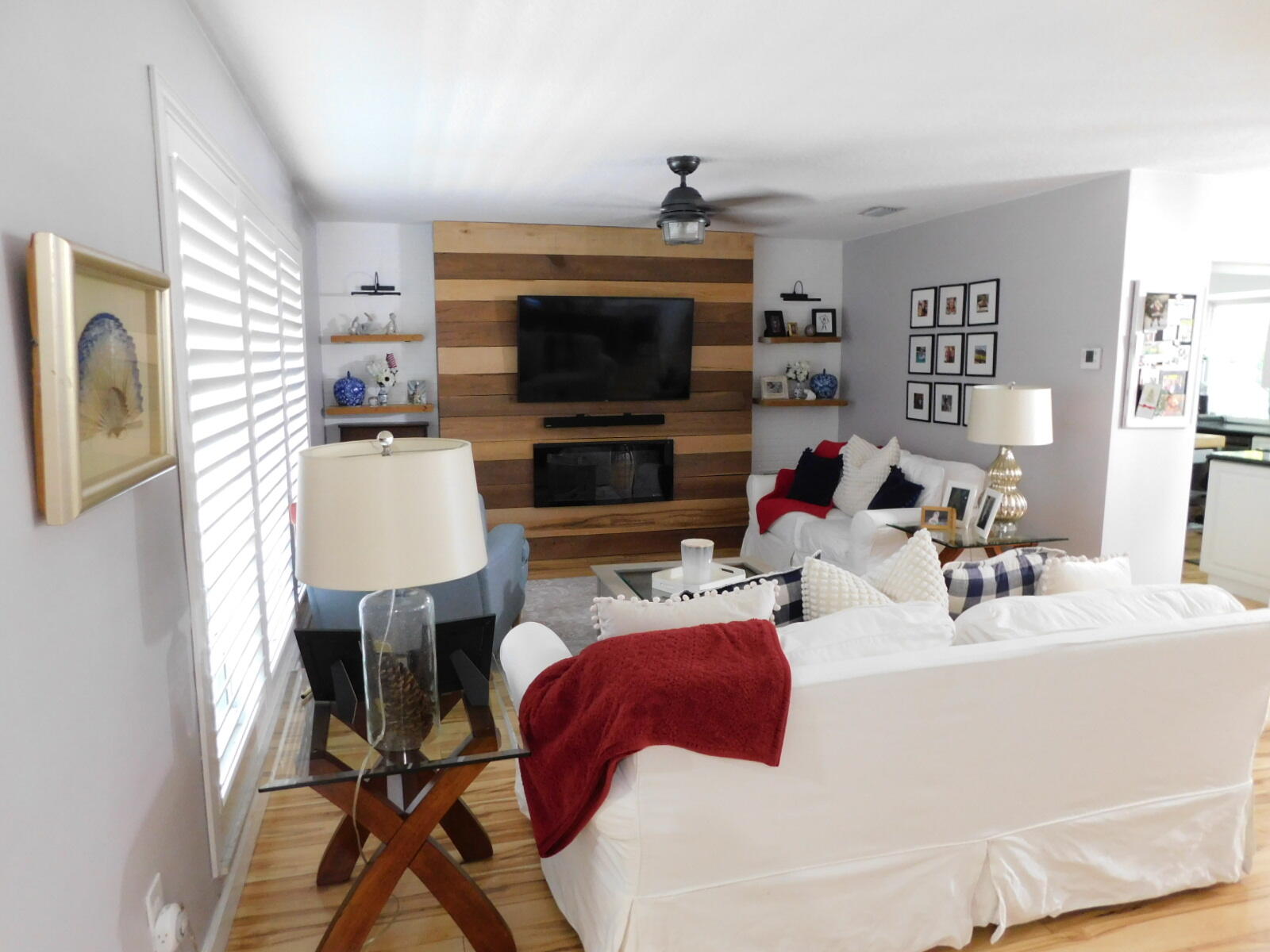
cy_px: 476
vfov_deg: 58.9
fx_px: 844
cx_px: 635
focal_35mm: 23
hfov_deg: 73.9
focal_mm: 4
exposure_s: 1/8
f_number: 3
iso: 400
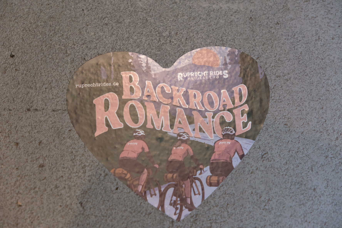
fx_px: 750
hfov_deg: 25.7
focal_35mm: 79
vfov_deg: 17.3
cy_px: 114
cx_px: 171
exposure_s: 1/320
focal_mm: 52.7
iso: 3200
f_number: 4
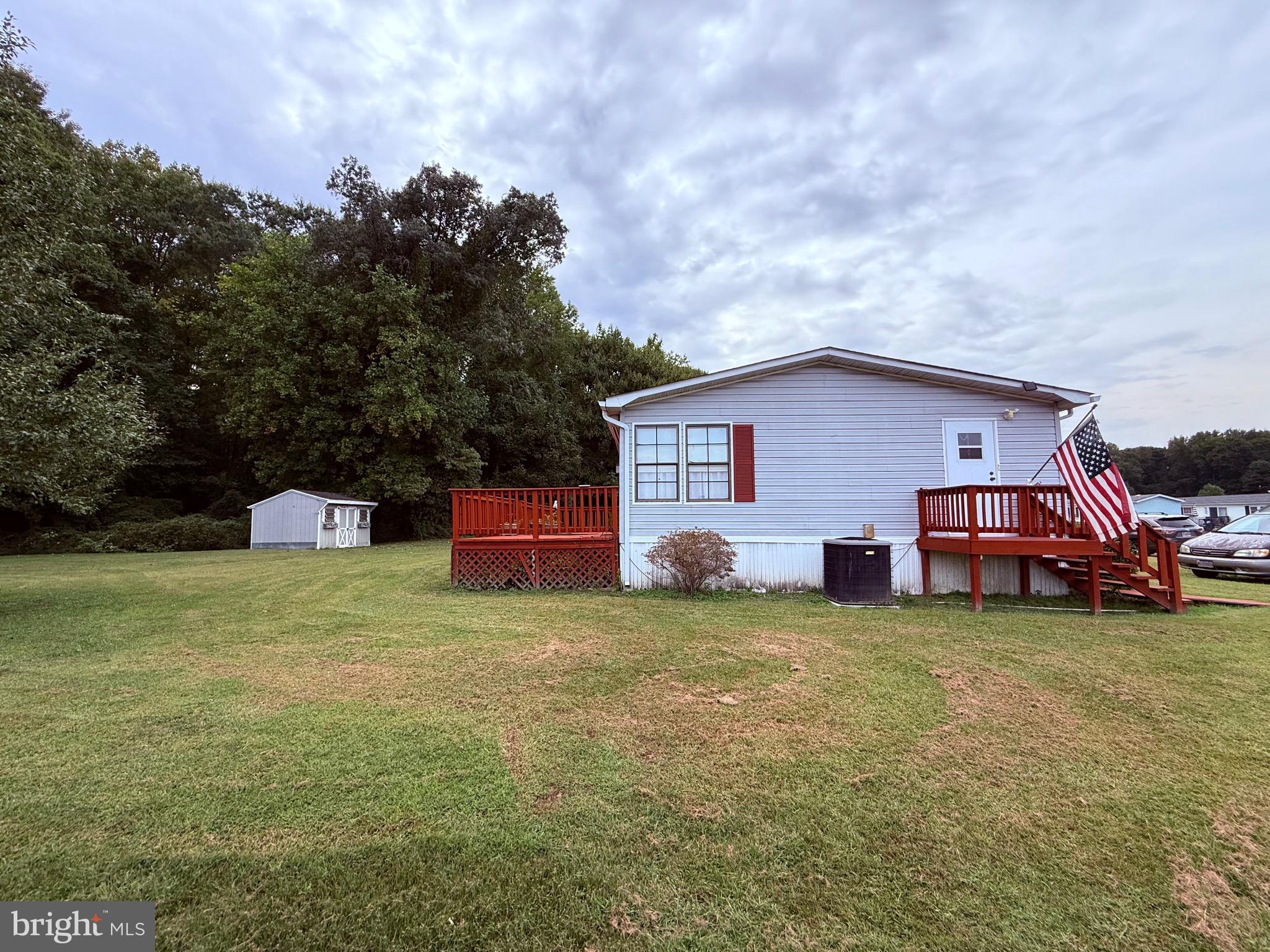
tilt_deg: +5.6
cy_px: 476
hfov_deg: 102.1
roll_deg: -0.5
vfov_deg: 85.7
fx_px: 514
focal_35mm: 14
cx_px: 635
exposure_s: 1/430
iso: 64
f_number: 2.2
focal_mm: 2.22
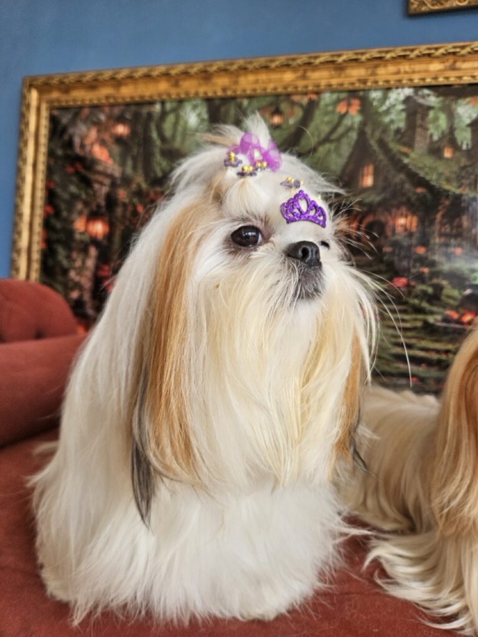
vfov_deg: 73.9
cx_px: 239
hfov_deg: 58.9
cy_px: 318
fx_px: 423
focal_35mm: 23
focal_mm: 5.4
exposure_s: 1/420
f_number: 1.8
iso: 25
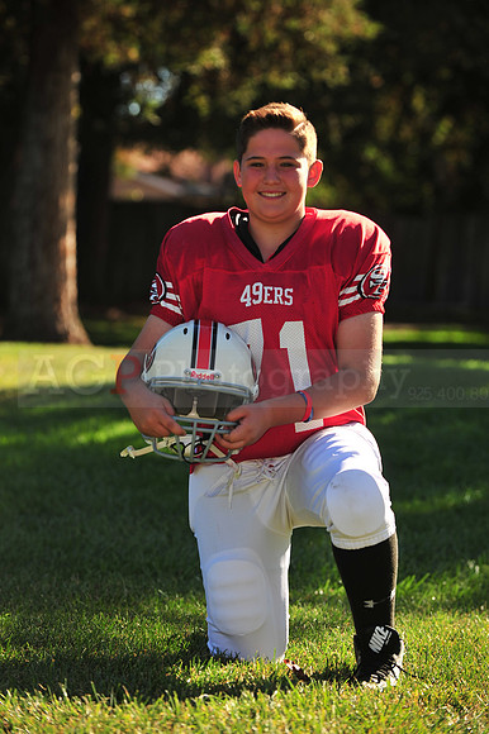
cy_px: 367
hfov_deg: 9.1
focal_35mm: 150
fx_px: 3060
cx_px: 244
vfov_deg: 13.7
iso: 200
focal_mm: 150
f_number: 4.5
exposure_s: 1/800
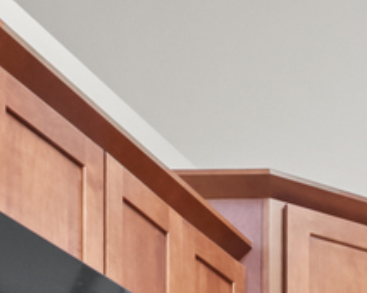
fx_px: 1085
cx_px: 751
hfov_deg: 15.2
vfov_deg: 11.5
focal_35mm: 100
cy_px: 788
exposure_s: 1/3
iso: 1000
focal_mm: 14
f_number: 9
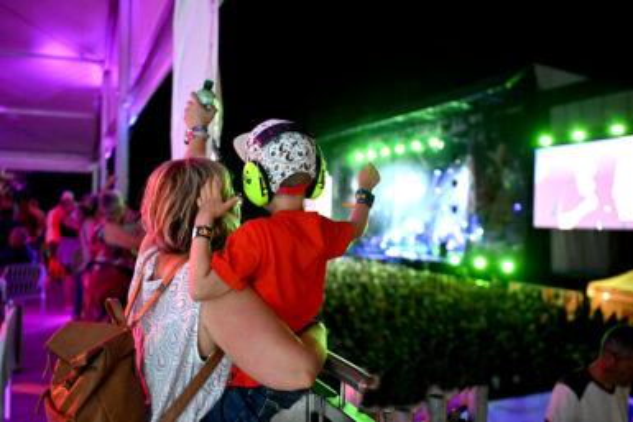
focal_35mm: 35
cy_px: 211
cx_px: 316
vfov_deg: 37.9
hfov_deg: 54.4
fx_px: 616
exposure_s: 1/160
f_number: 2.8
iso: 5000
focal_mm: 35
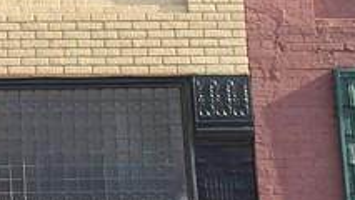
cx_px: -205
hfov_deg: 12.9
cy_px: 37
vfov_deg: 7.7
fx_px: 1478
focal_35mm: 157
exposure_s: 1/720
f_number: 2.2
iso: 32
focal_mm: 4.12
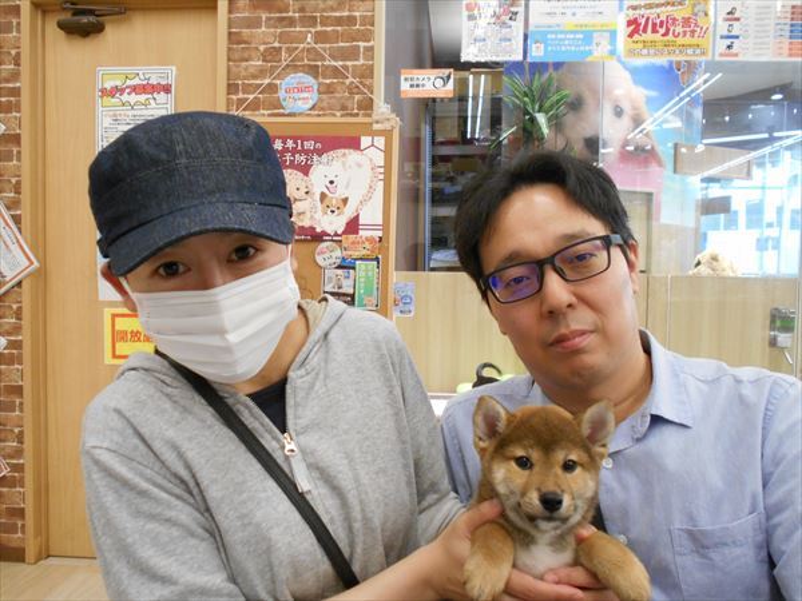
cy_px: 300
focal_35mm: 30
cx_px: 401
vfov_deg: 46.8
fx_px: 695
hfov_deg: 60.0
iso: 320
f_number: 3.4
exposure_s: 1/30
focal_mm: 5.1
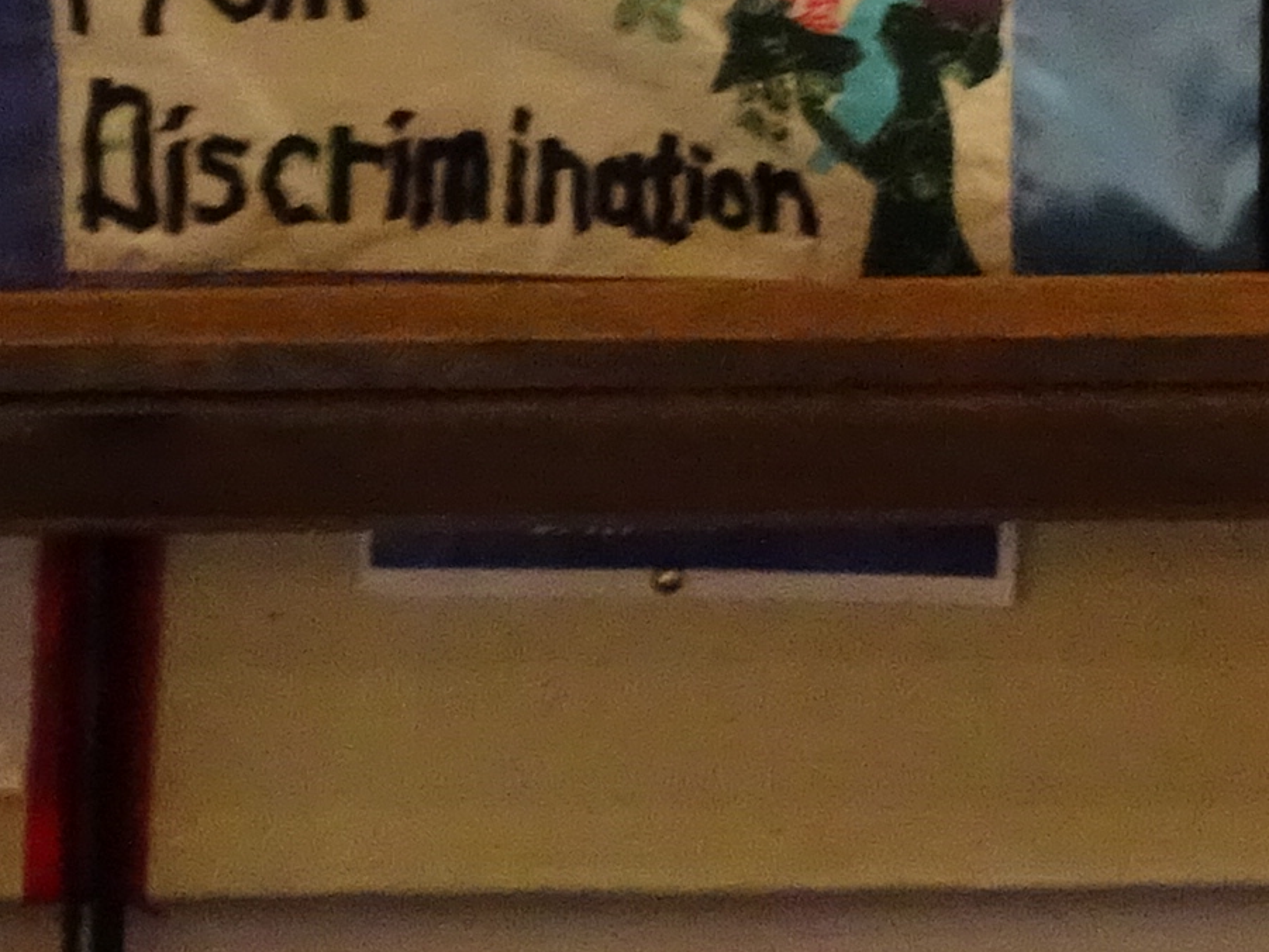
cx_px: 3127
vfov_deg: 5.8
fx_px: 9166
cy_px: -1101
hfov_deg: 7.4
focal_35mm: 250
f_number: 4.5
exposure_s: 1/50
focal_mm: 7.87
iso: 640
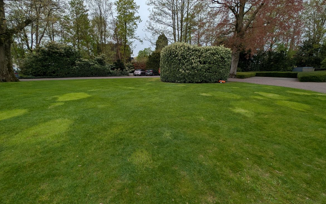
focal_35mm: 13
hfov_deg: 109.4
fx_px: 115
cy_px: 92
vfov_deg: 82.6
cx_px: 163
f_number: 1.95
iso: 41
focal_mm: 2.23
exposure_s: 1/2004
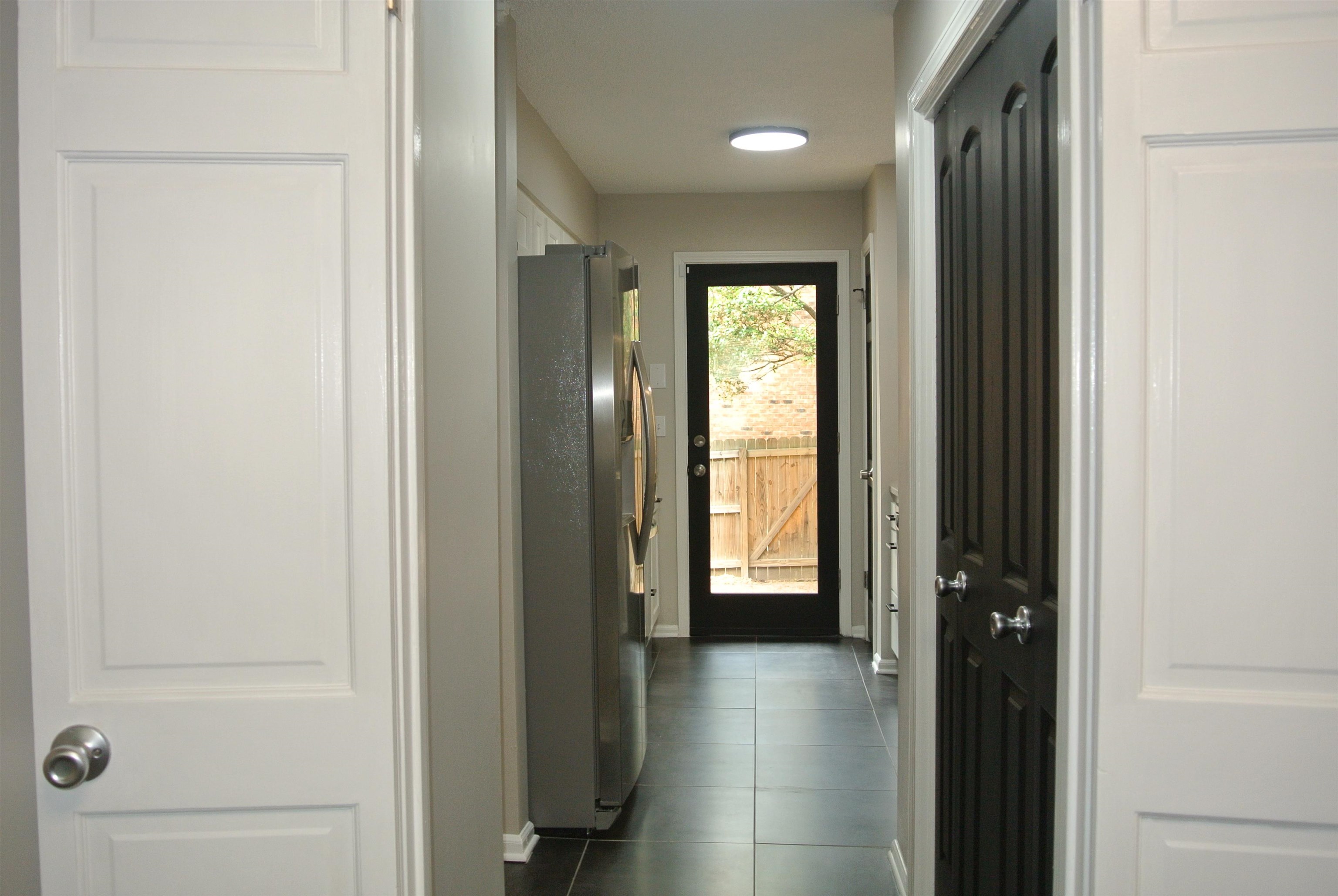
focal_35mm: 30
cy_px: 448
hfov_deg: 61.9
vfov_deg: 43.7
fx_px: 1116
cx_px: 669
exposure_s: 1/60
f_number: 3.5
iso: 360
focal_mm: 11.4
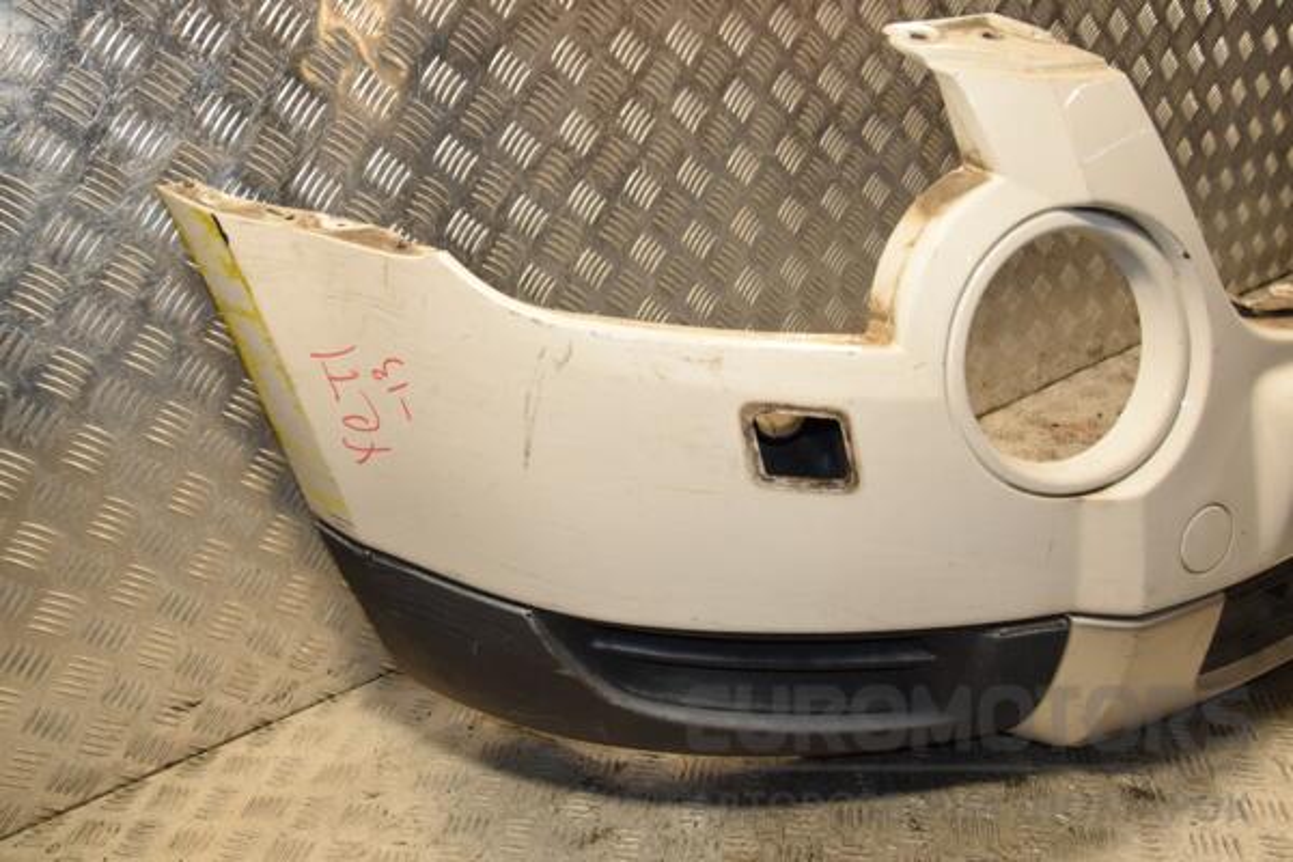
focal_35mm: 32
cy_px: 431
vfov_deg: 41.7
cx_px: 646
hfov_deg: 59.5
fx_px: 1131
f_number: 9
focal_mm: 21
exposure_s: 1/200
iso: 800
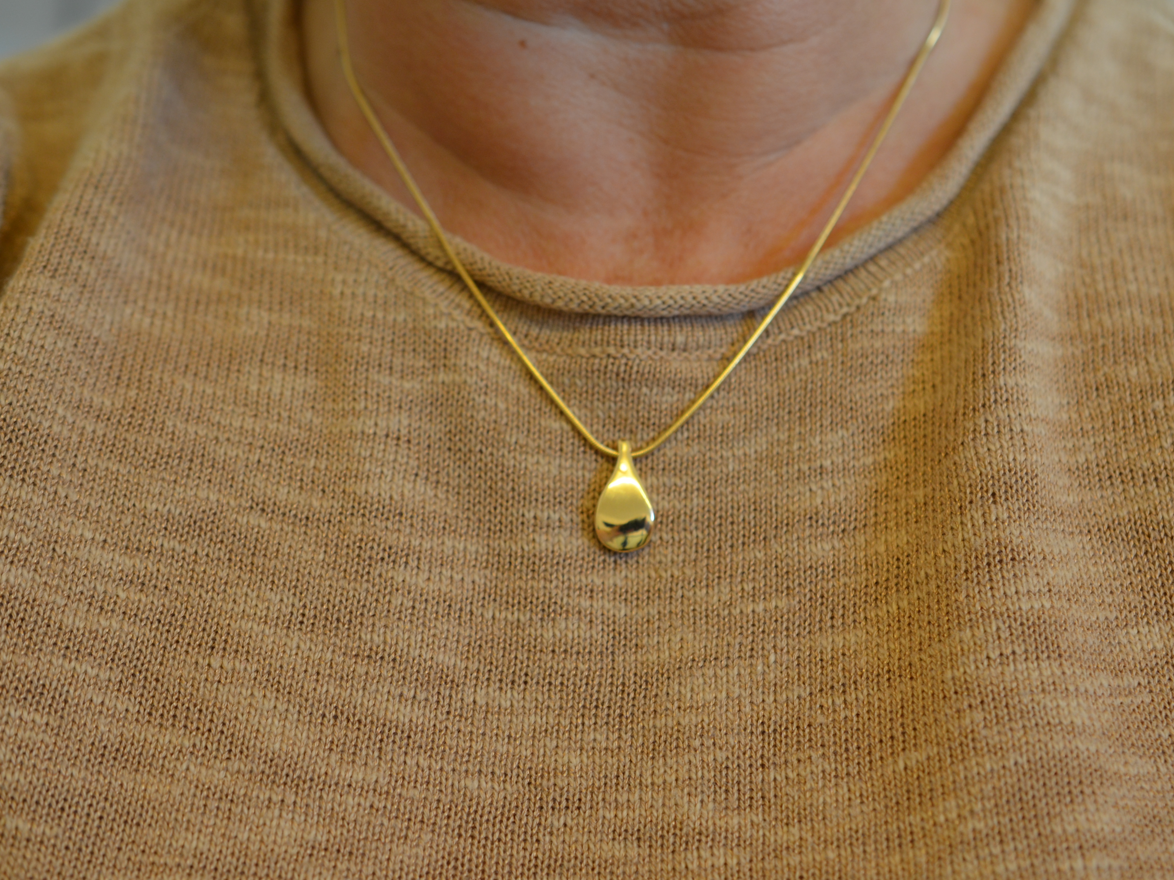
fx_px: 2238
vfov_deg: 22.3
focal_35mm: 66
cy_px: 442
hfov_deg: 29.4
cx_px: 628
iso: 400
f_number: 4.5
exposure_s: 1/80
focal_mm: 40
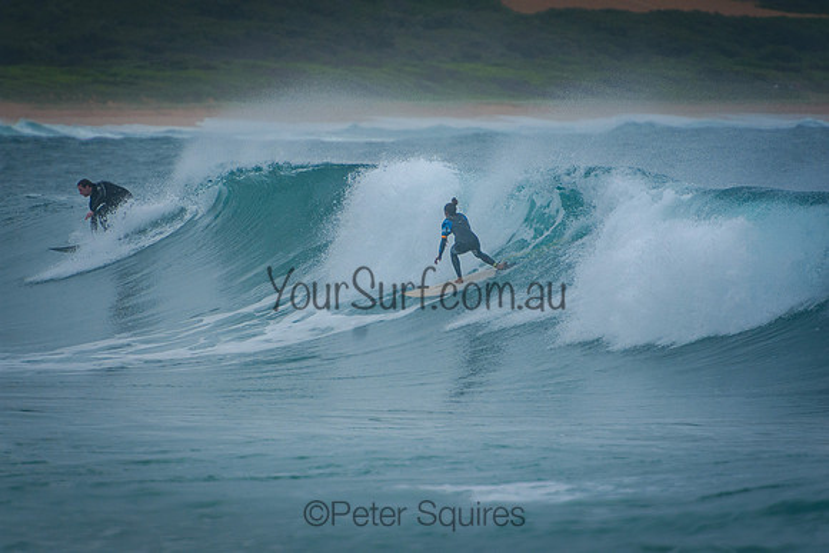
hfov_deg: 3.4
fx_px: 13819
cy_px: 276
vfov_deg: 2.3
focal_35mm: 600
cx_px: 414
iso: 450
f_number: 5.6
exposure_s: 1/2000
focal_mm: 400
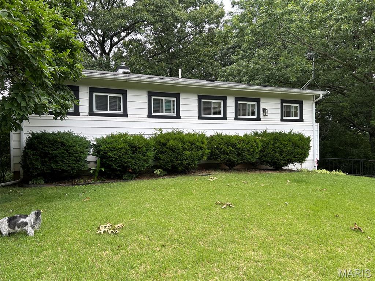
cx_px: 188
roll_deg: +1.0
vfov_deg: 53.1
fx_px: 282
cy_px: 140
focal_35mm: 26
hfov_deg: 67.3
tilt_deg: +0.4
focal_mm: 5.7
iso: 50
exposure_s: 1/394
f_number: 1.5
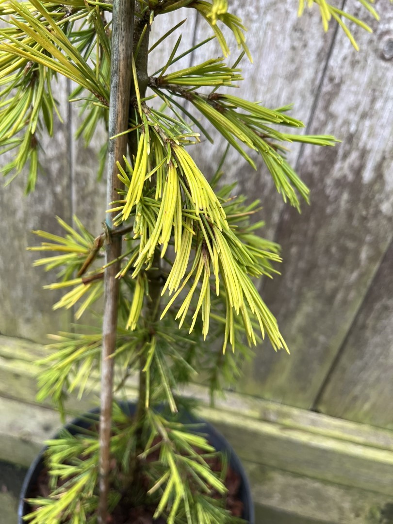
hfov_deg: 53.1
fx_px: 394
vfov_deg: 67.3
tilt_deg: -33.2
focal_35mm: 26
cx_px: 196
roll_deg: -11.4
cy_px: 262
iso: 125
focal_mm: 5.1
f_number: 1.6
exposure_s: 1/121
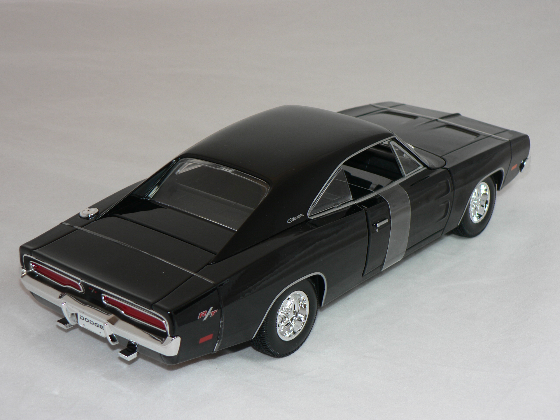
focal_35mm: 67
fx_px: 1084
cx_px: 280
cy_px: 210
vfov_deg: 21.9
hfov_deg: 29.0
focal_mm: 11.2
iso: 80
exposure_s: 1/60
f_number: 3.2
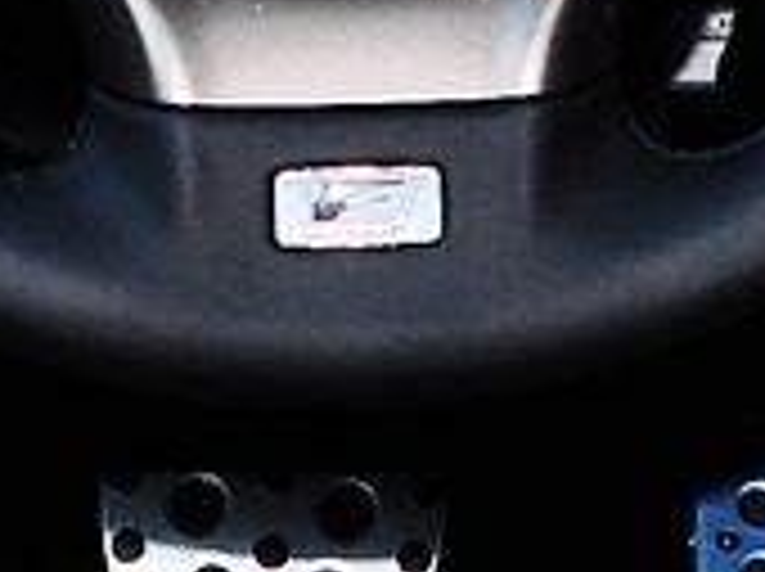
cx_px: 346
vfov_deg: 7.5
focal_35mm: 196
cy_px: -164
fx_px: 4325
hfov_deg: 10.1
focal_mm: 18
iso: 250
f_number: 5.6
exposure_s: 1/60
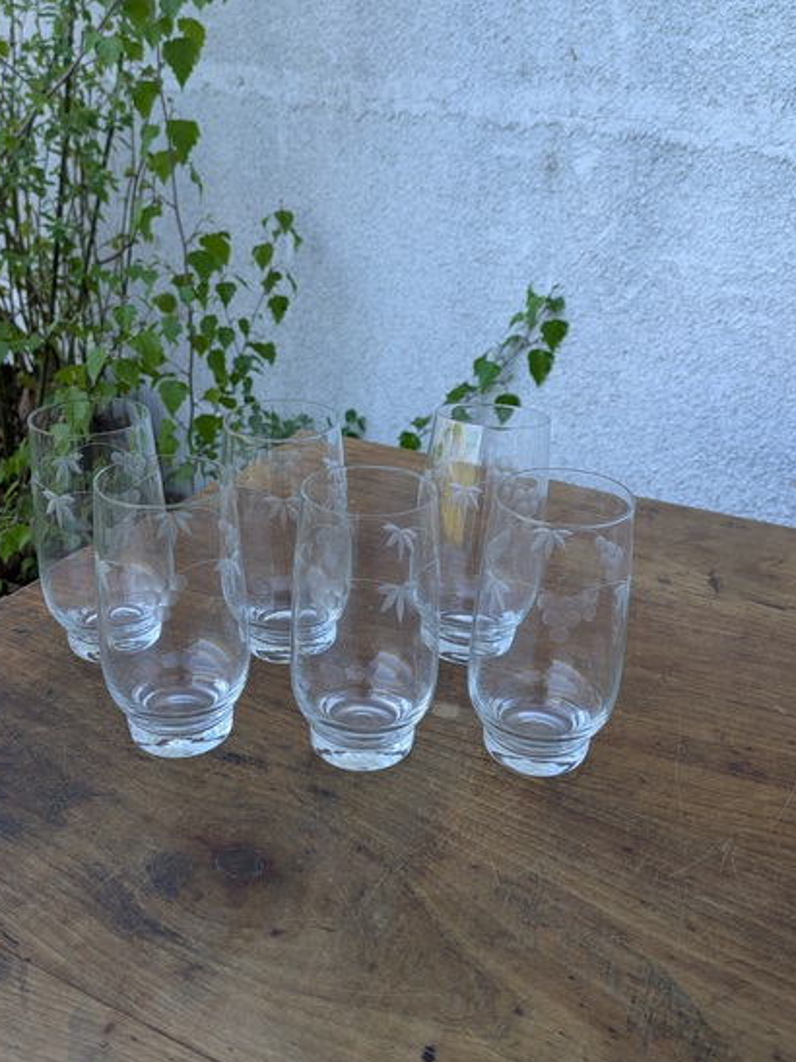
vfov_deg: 56.6
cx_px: 360
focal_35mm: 32
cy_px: 602
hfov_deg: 44.1
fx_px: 982
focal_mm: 5.43
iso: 47
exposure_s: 1/191
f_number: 1.89
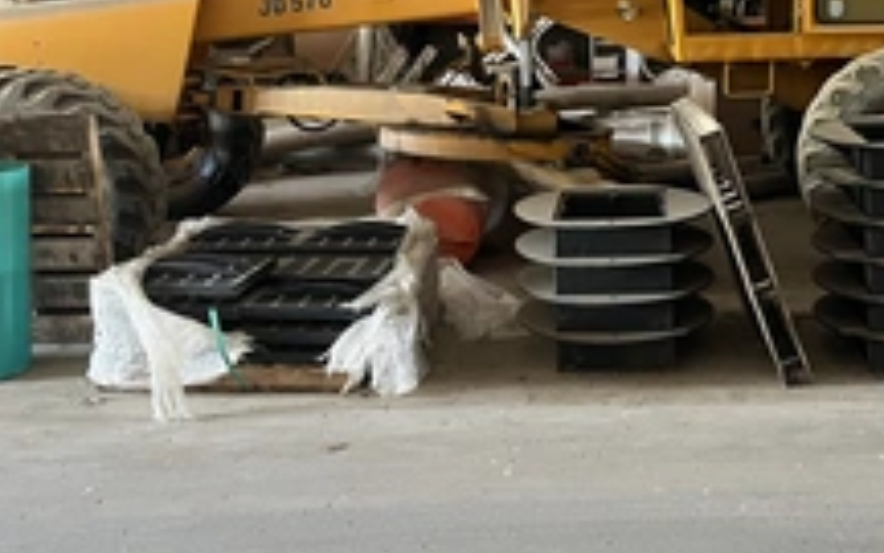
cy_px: 61
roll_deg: +0.2
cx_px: 643
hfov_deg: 38.7
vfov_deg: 24.6
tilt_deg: -4.2
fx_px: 1229
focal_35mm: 51
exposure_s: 1/55
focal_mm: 5.1
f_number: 1.6
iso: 500
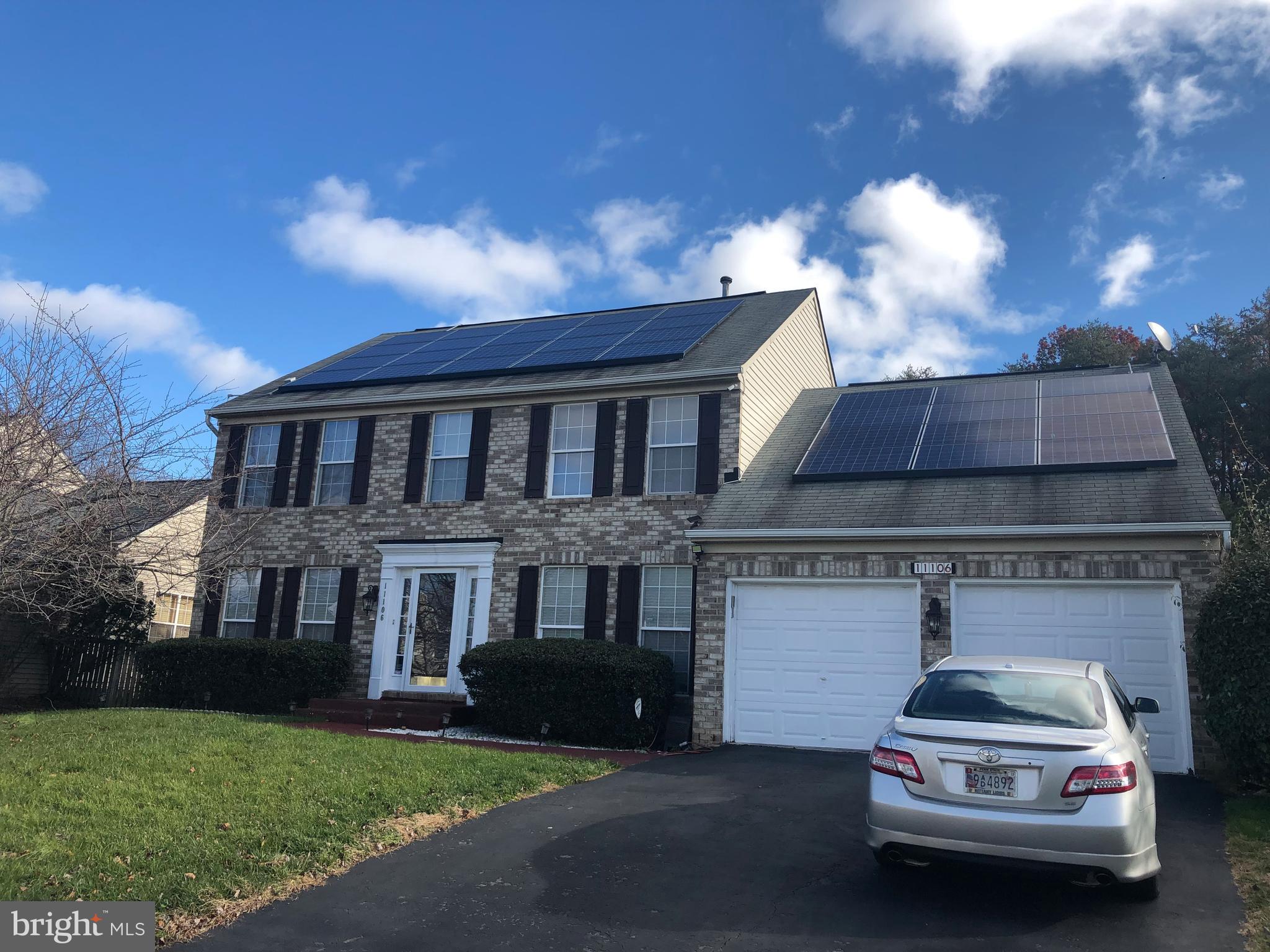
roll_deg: -3.7
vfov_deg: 49.7
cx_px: 635
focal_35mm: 28
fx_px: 1027
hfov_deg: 63.4
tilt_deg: +13.6
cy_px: 476
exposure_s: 1/1143
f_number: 1.8
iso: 20
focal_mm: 3.99
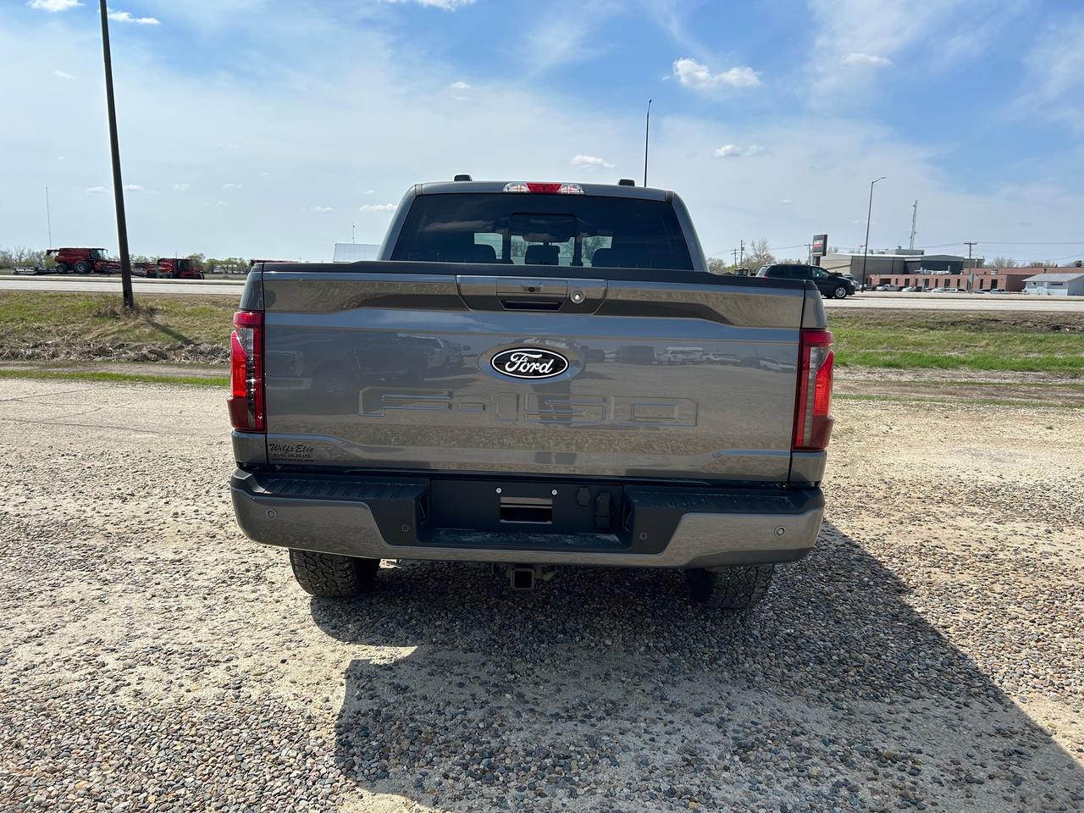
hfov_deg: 67.3
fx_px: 814
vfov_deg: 53.1
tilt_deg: -8.7
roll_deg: -0.9
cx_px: 542
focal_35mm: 26
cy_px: 406
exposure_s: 1/4630
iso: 50
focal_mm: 5.7
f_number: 1.5
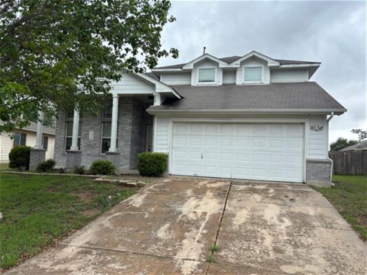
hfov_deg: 67.3
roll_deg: -1.8
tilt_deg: +3.7
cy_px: 138
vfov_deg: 53.0
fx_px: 276
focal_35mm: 26
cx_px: 184
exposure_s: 1/1845
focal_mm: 5.96
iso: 50
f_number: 1.6
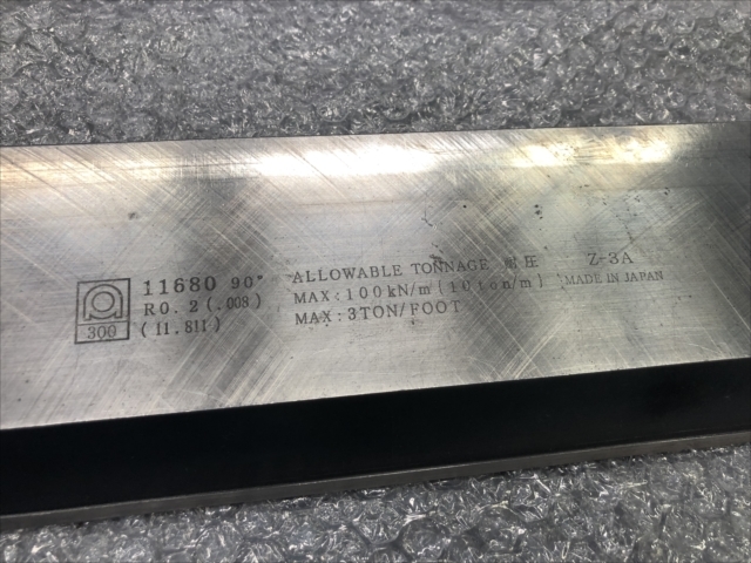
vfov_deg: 49.7
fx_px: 607
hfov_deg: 63.4
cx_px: 376
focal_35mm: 28
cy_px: 282
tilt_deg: -67.4
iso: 25
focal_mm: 3.99
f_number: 1.8
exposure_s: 1/30
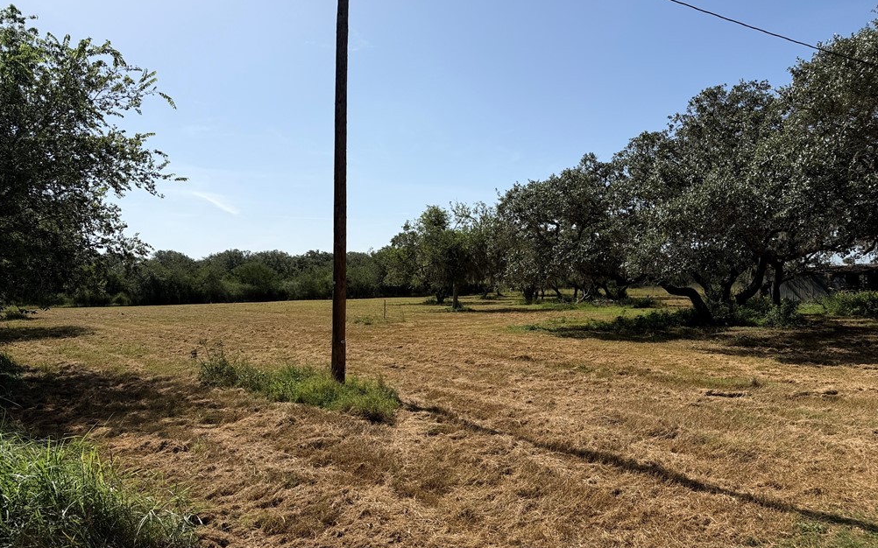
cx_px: 444
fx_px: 622
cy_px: 263
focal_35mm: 26
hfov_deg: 70.4
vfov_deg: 47.6
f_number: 1.78
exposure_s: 1/8130
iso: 80
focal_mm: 6.76
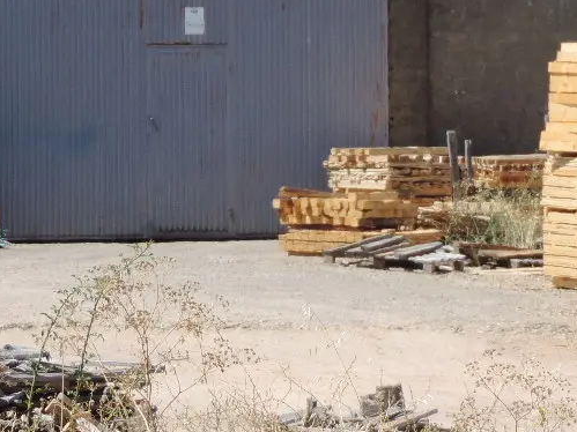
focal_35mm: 433
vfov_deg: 3.4
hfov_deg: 4.6
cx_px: 163
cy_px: -150
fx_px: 7216
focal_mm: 24
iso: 80
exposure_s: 1/400
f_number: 4.3
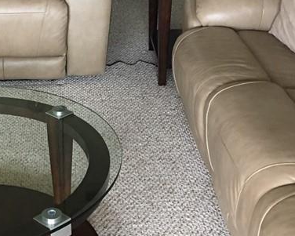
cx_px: 71
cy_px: 86
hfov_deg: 24.4
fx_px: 672
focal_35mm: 77
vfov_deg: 19.9
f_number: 2.2
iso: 100
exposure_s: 1/15
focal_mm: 4.15
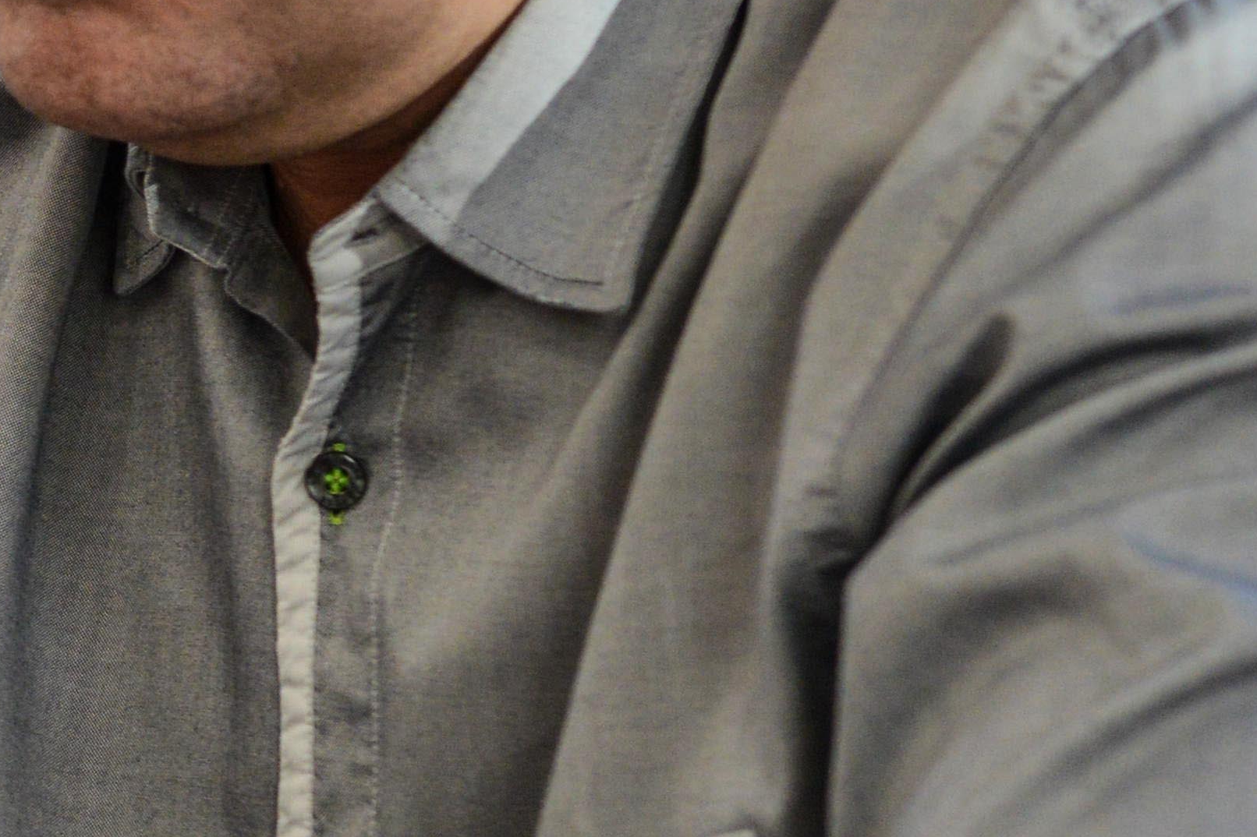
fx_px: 15150
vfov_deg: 3.2
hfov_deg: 4.7
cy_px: -4
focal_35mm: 434
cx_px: -818
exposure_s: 1/500
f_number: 4
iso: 1250
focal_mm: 95
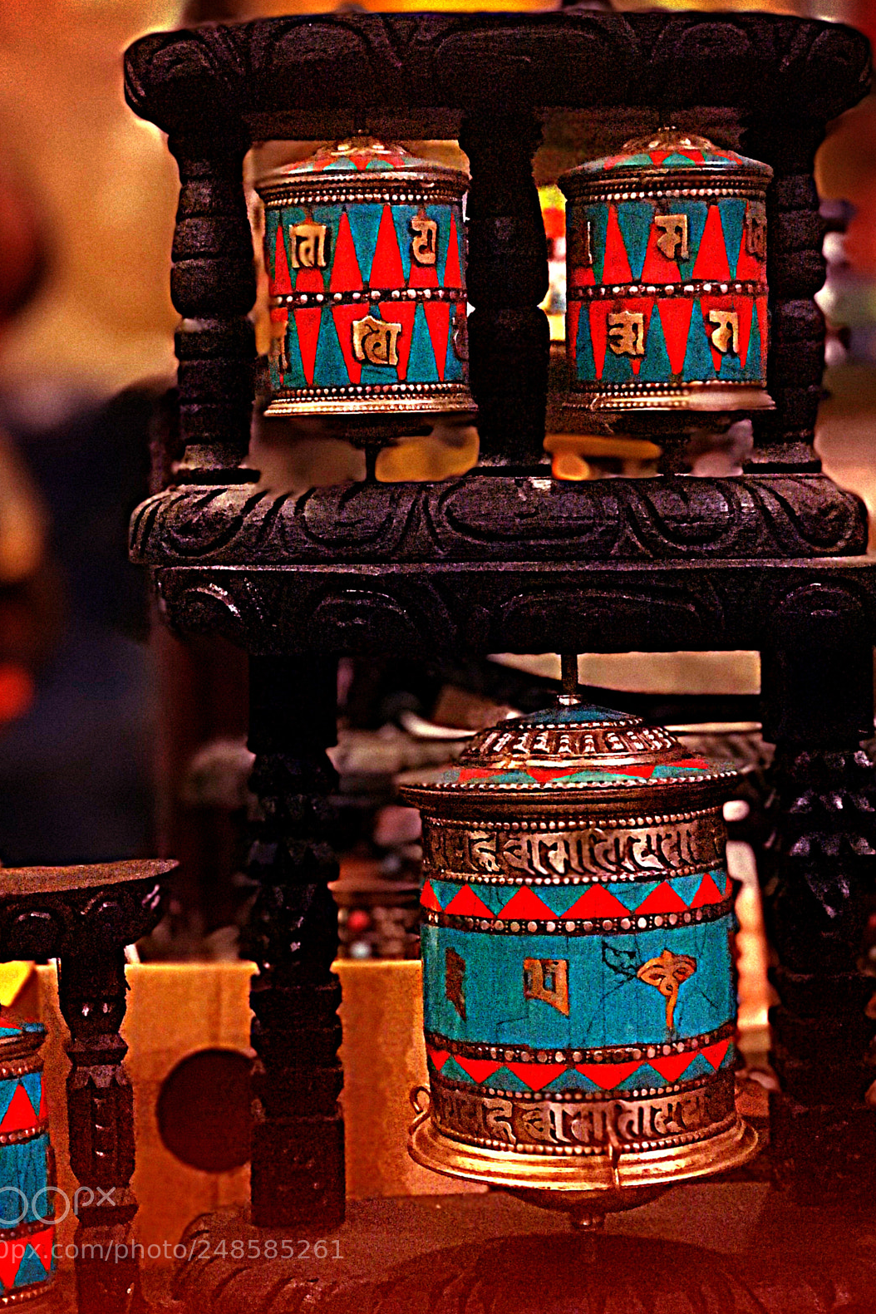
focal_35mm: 60
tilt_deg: +1.0
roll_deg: +0.5
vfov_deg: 33.4
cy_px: 650
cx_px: 408
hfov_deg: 22.6
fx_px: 2190
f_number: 2.8
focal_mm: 6.6
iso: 1250
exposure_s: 1/50
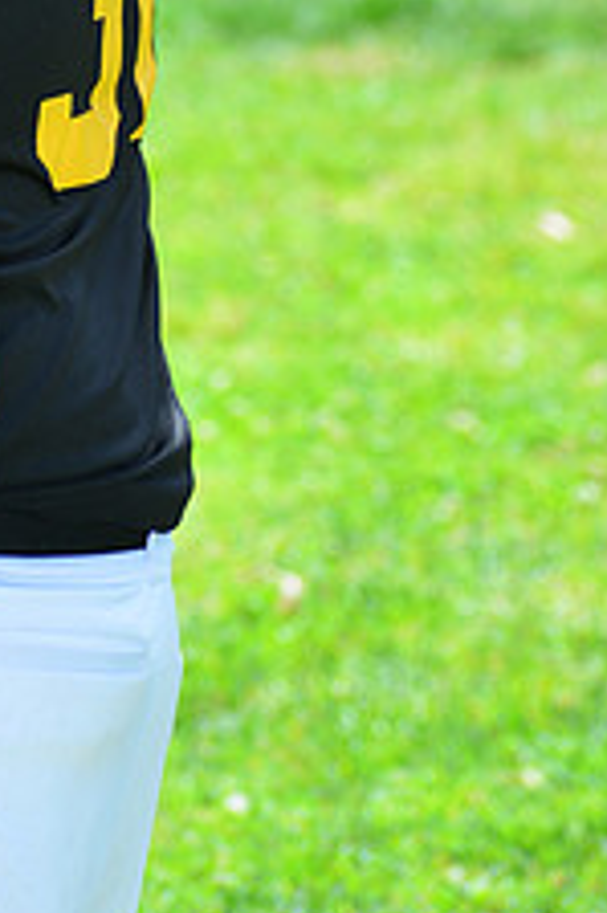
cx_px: -149
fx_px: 8865
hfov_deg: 3.9
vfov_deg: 5.9
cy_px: -192
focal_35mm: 350
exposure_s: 1/200
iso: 200
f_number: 8
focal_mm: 135
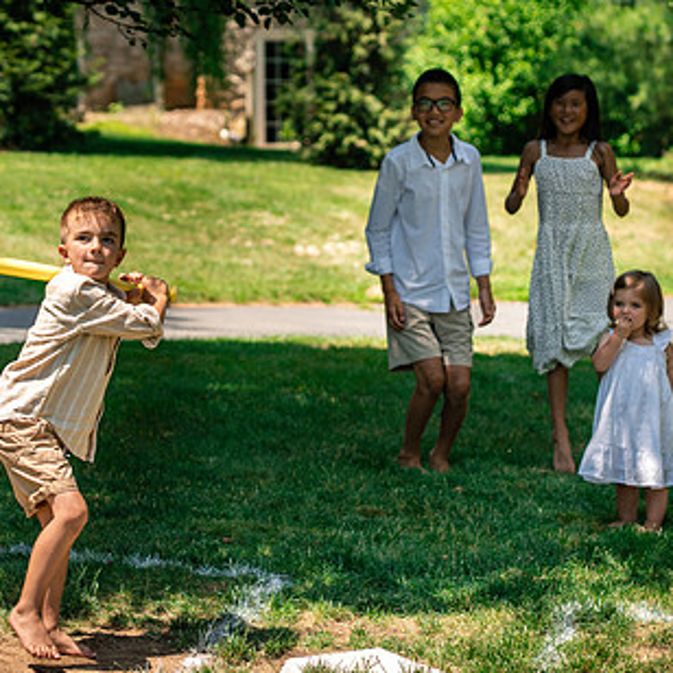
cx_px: 315
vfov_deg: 12.8
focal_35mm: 136
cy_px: 259
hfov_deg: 12.8
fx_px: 2991
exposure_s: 1/2500
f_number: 3.5
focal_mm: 85
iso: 320
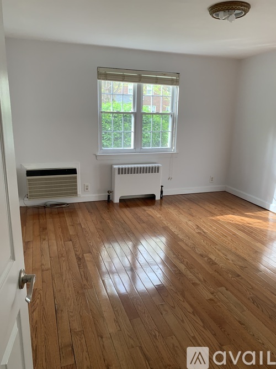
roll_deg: +0.6
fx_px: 276
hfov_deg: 53.0
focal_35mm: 26
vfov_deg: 67.3
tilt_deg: -12.7
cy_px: 184
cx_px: 138
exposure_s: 1/83
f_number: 1.8
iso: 100
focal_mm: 4.25
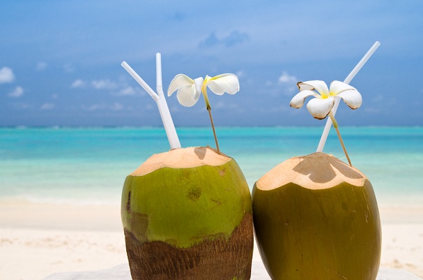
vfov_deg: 28.0
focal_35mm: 48
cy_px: 140
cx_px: 212
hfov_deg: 41.2
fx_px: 563
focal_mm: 32
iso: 200
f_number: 8
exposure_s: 1/250
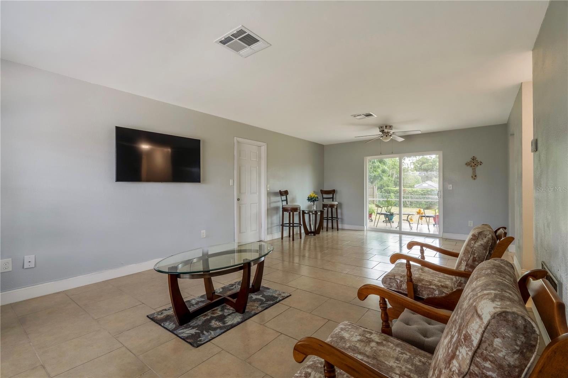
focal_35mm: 16
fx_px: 260
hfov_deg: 95.0
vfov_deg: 72.0
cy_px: 189
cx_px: 284
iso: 250
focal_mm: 11
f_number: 9
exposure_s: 1/250
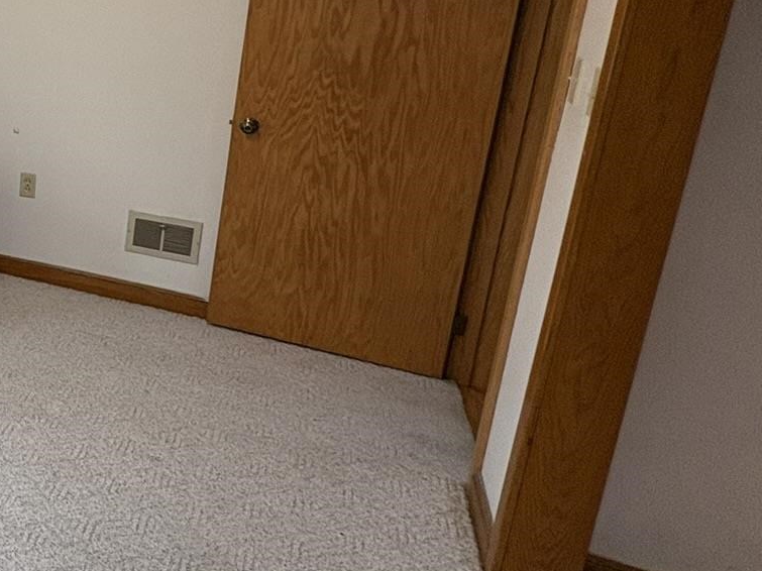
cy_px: 126
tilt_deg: -12.7
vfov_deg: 36.6
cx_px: -247
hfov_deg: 33.9
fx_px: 836
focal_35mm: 38
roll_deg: -0.5
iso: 160
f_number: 2.2
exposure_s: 1/60
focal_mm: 2.22
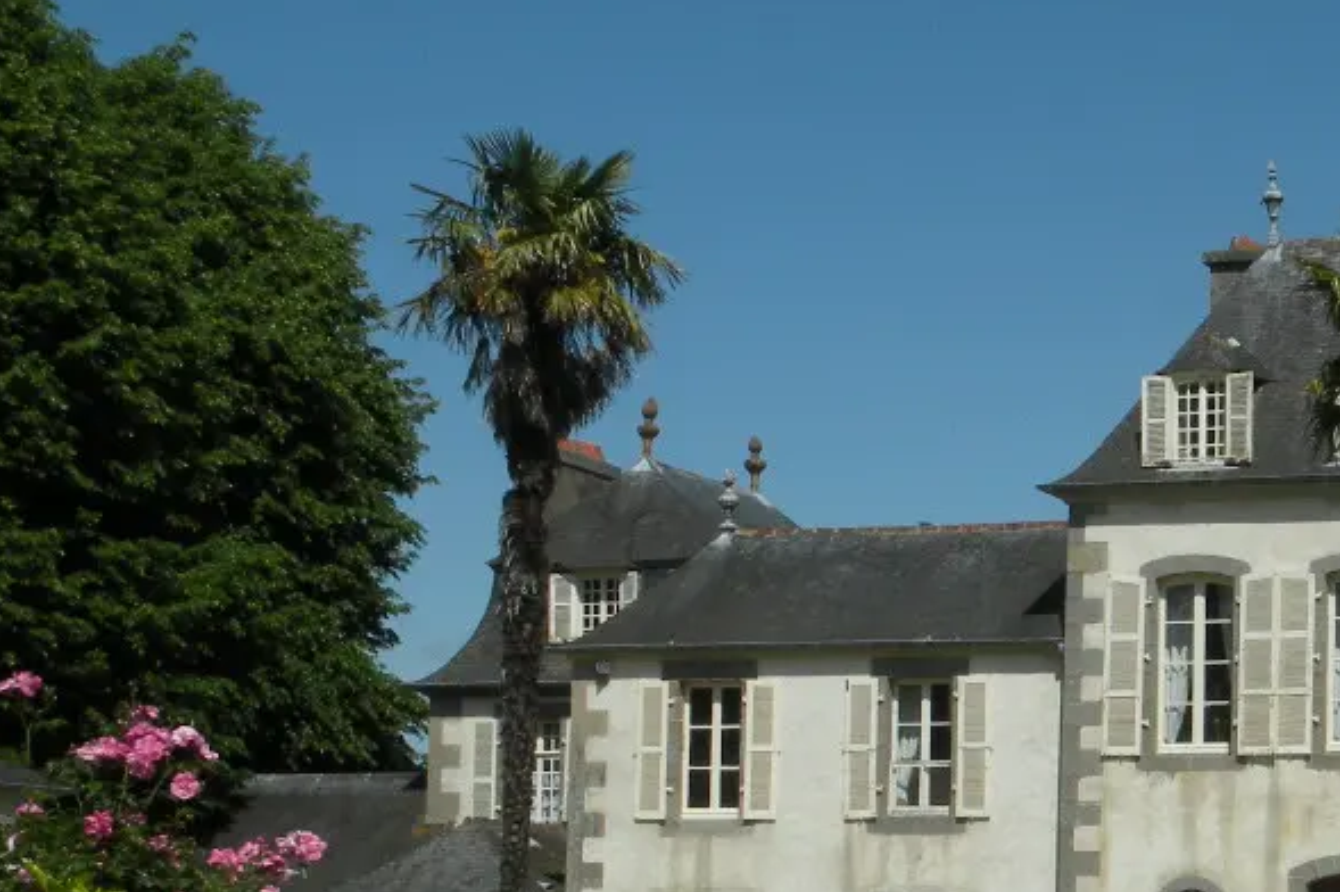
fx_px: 3534
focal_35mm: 95
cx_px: 1340
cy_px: 851
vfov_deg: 14.2
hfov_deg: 20.8
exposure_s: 1/364
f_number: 8
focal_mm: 7.4
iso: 64
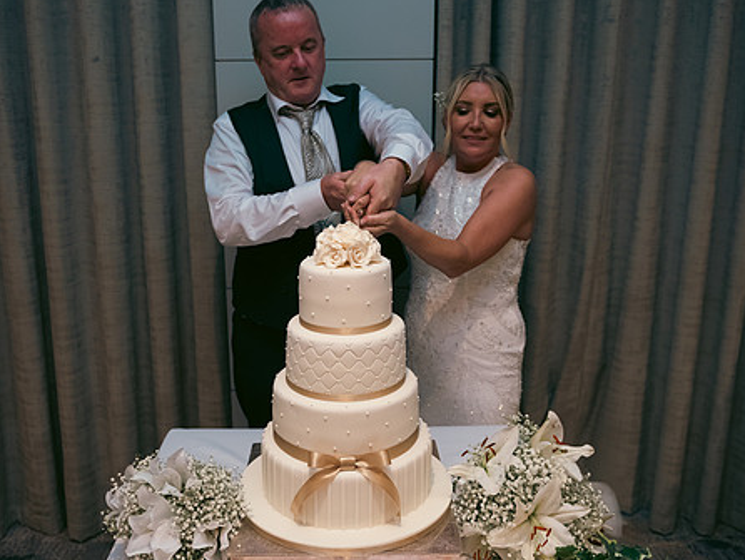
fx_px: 754
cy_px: 262
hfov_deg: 52.6
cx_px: 351
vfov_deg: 40.7
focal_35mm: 35
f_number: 3.5
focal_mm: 28
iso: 800
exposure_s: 1/160
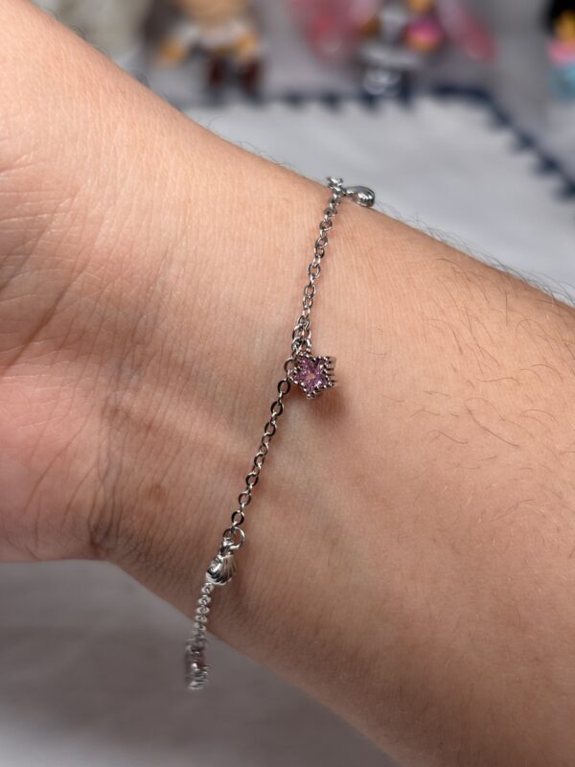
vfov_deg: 36.8
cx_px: 288
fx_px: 1152
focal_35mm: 52
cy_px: 384
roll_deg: -10.7
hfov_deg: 28.0
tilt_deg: -40.6
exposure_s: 1/185
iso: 32
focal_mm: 5.96
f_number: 1.6
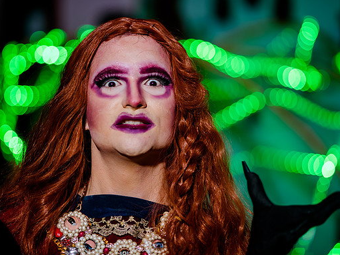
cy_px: 119
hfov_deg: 16.1
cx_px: 158
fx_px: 1199
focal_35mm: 122
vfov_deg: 12.2
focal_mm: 105
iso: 200
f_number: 2
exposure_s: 1/200
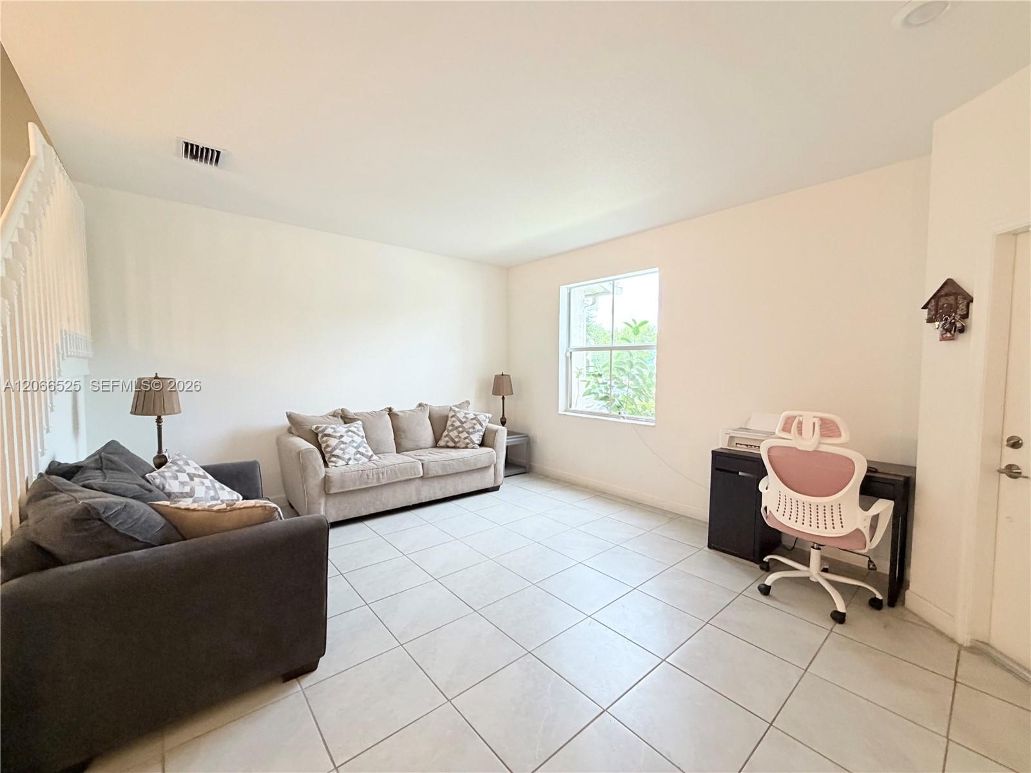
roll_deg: +0.8
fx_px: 417
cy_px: 386
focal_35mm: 14
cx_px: 516
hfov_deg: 102.1
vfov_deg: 85.7
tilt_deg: -2.6
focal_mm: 2.22
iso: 320
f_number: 2.2
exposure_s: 1/60
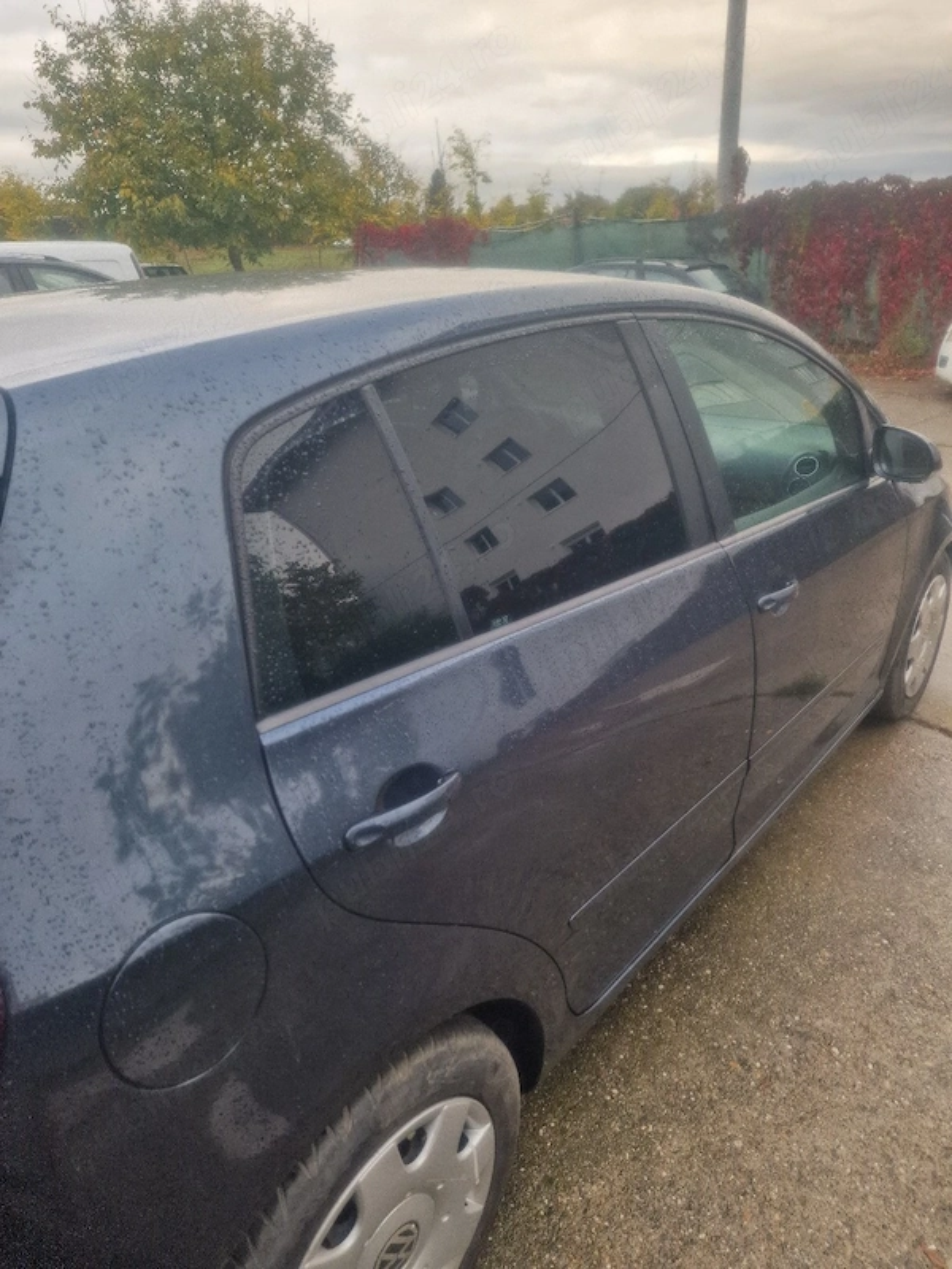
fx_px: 843
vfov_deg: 73.9
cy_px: 634
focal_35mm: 23
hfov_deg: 58.9
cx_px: 476
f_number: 1.8
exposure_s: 1/182
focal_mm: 6.4
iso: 50
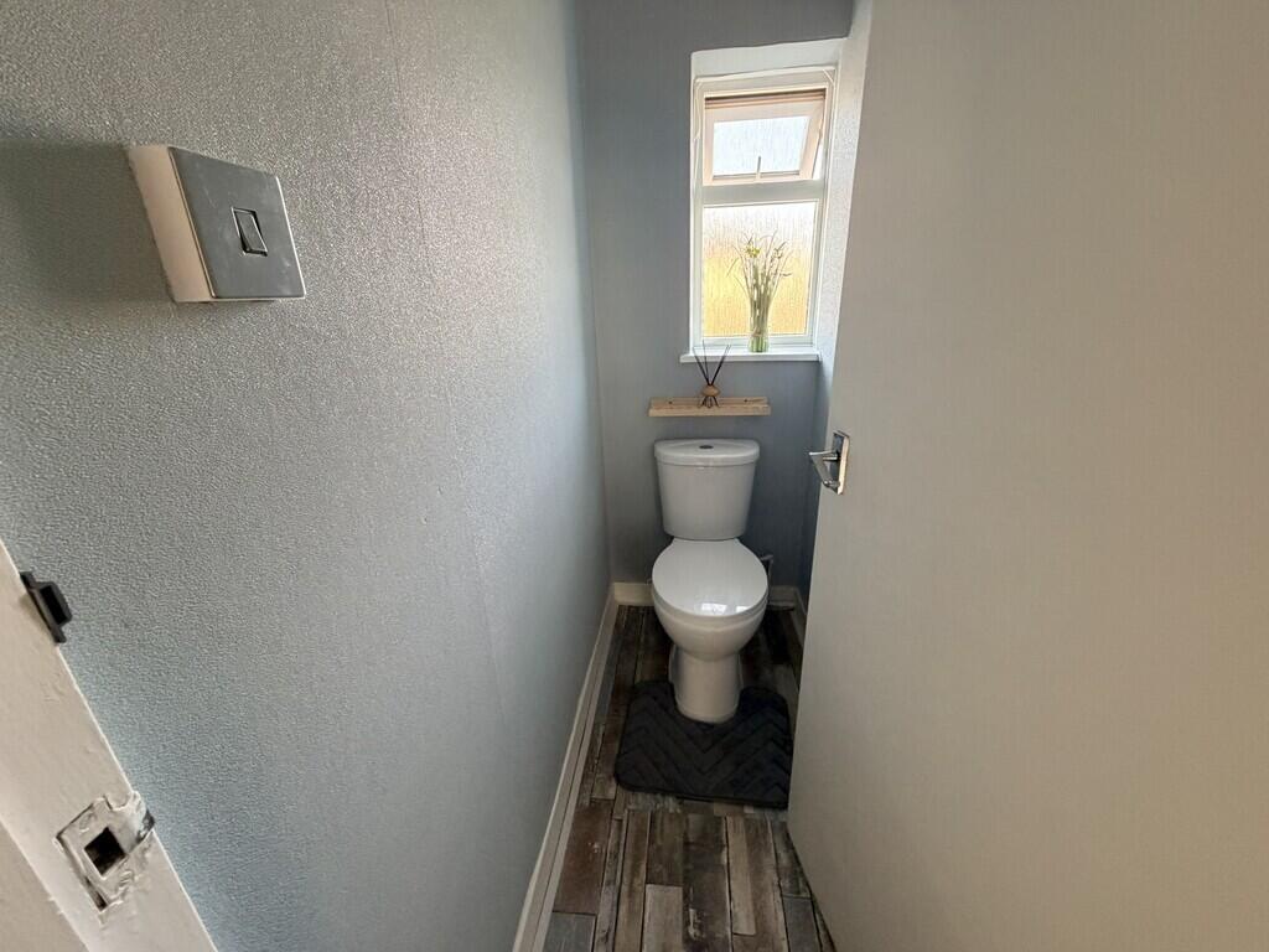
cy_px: 476
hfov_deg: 102.1
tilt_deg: -19.0
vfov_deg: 85.7
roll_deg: +2.7
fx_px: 513
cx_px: 634
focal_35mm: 14
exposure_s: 1/81
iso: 320
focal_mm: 2.22
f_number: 2.2
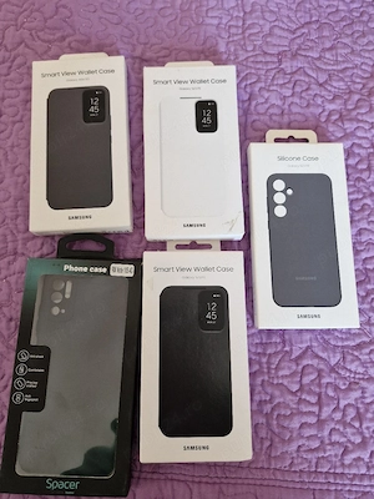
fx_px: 331
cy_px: 250
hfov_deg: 58.9
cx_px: 187
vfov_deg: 73.9
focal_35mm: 23
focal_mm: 5.54
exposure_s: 1/100
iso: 50
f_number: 1.8
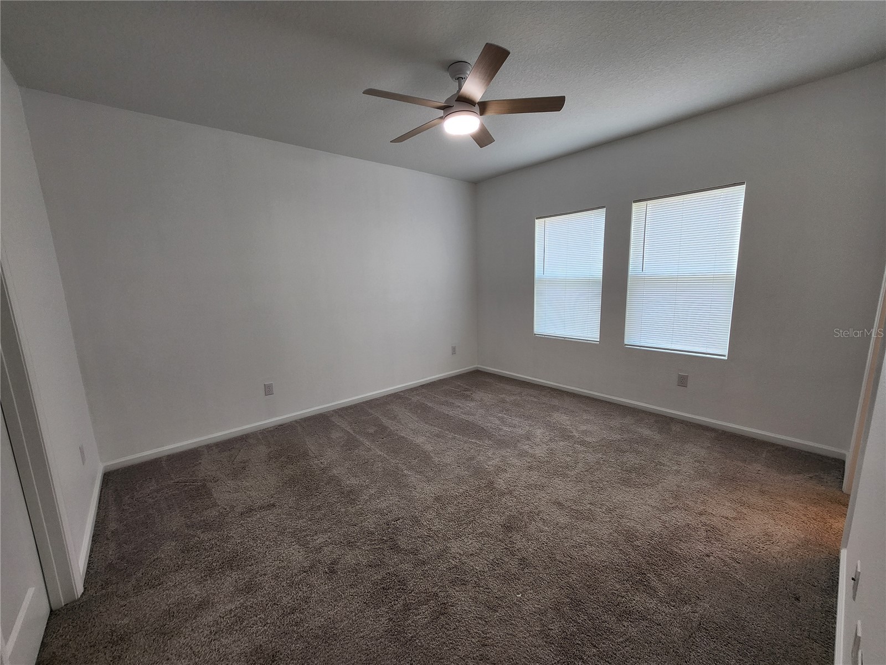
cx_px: 443
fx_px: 333
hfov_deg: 106.2
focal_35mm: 13
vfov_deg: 89.9
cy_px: 332
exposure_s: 1/60
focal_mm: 1.74
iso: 40
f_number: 2.2
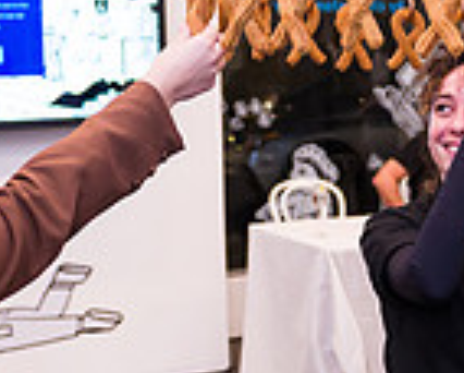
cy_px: 144
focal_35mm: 92
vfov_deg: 16.7
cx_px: 484
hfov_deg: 20.0
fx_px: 1265
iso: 1600
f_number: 3.2
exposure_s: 1/200
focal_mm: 24
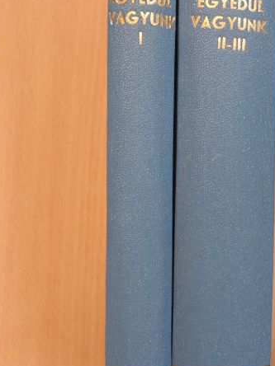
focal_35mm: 62
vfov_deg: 30.9
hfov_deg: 23.5
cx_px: 191
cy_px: 115
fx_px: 657
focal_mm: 7.6
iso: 400
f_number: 3.4
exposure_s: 1/30
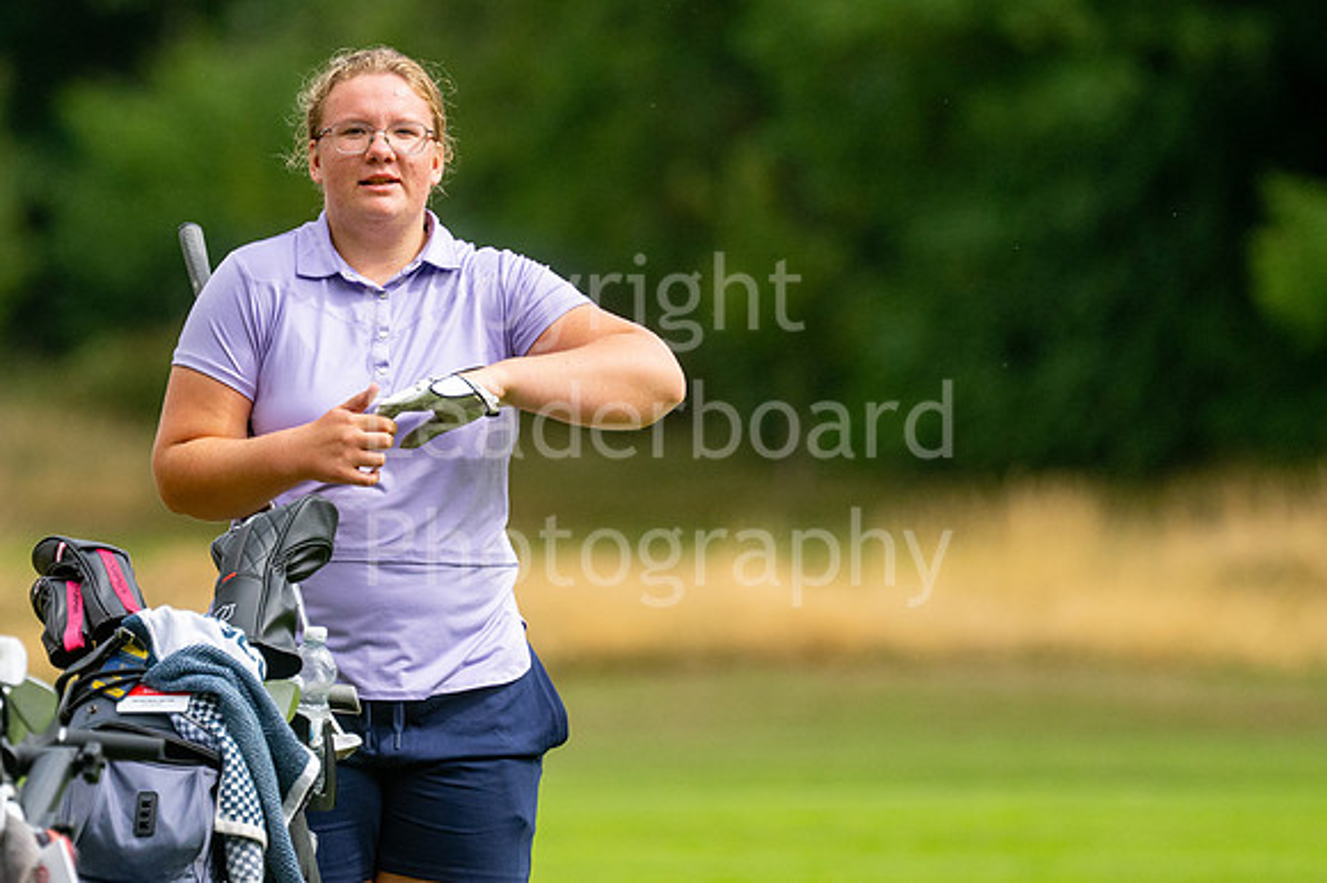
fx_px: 20270
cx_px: 516
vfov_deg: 2.5
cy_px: 414
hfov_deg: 3.7
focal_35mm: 550
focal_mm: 300
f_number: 4
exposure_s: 1/3200
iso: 500
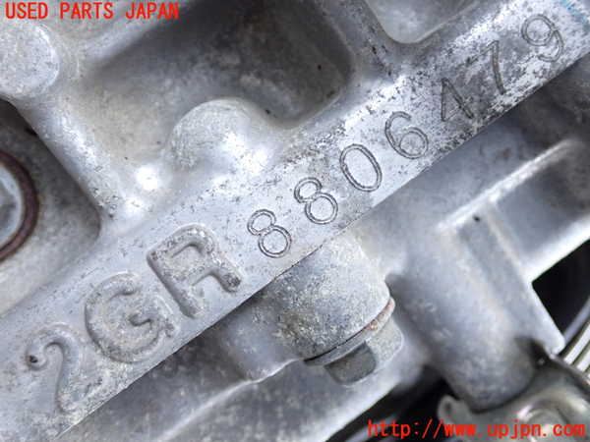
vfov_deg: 35.1
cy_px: 221
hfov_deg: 45.8
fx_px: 699
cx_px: 295
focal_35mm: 41
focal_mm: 7.31
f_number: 2.8
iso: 500
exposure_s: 1/125
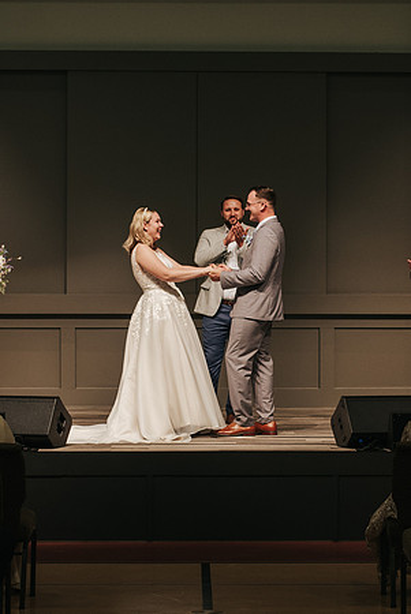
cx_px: 244
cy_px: 316
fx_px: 2075
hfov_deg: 11.3
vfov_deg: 16.8
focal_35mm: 121
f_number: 3.2
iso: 1000
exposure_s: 1/200
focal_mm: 50
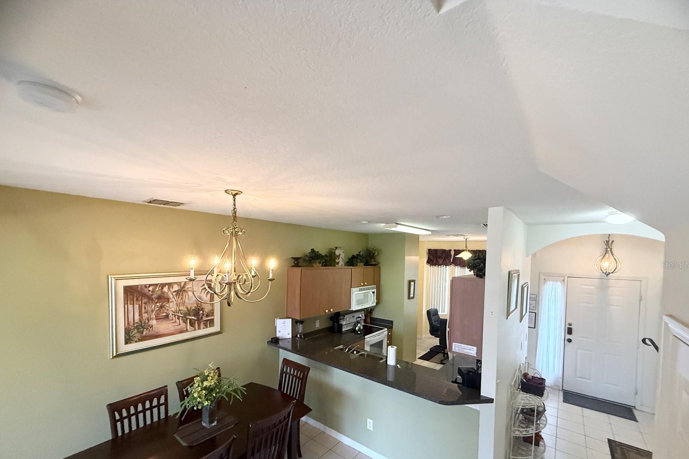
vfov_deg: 76.8
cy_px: 265
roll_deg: -1.3
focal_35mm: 15
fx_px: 287
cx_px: 348
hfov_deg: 100.4
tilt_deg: -1.8
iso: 640
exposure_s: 1/120
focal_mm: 2.22
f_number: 2.2
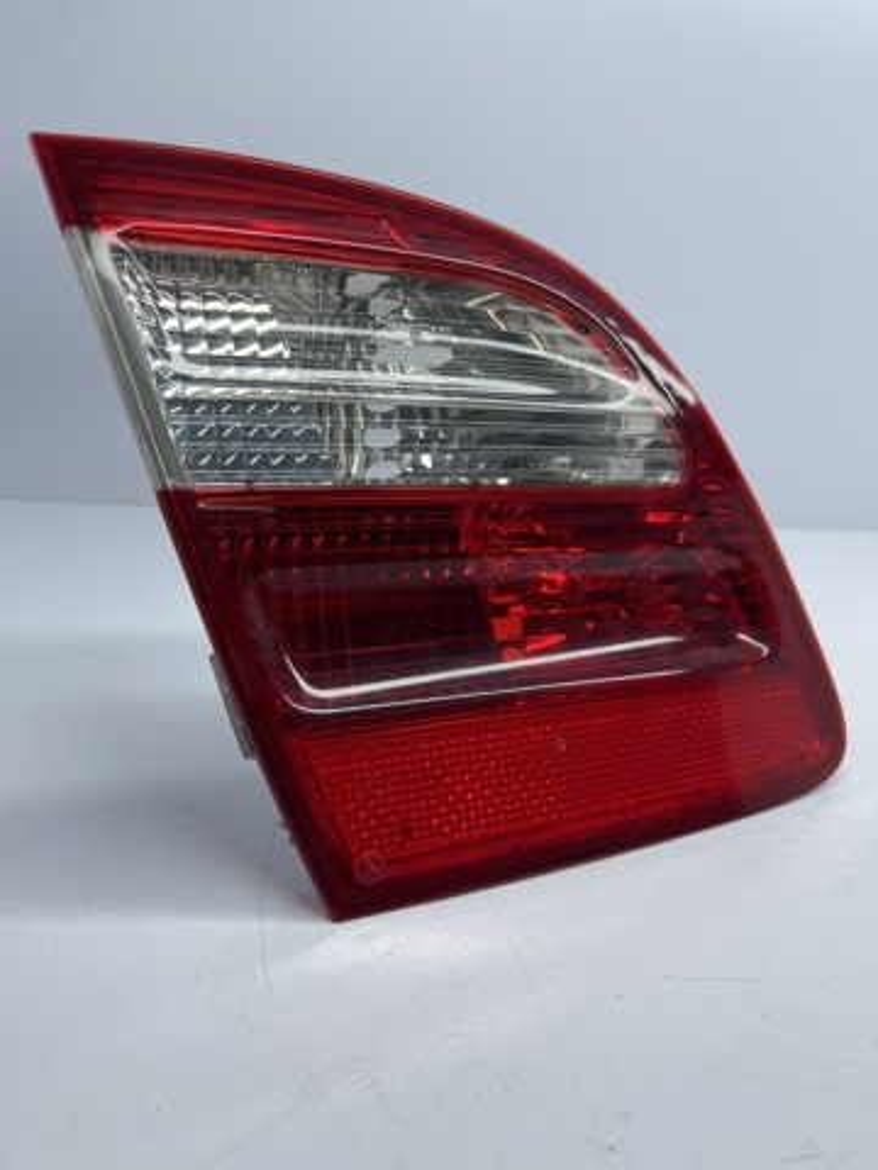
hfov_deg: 54.9
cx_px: 439
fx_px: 845
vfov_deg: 69.4
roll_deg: -4.8
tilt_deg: -17.7
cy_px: 585
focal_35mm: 25
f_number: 1.6
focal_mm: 5.1
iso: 32
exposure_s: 1/355
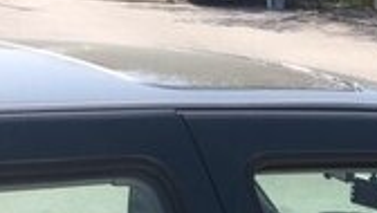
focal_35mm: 124
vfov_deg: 8.8
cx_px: 287
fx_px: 1241
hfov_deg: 17.2
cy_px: 519
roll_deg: -3.1
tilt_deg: -24.9
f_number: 2.2
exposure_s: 1/1014
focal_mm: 4.15
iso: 32
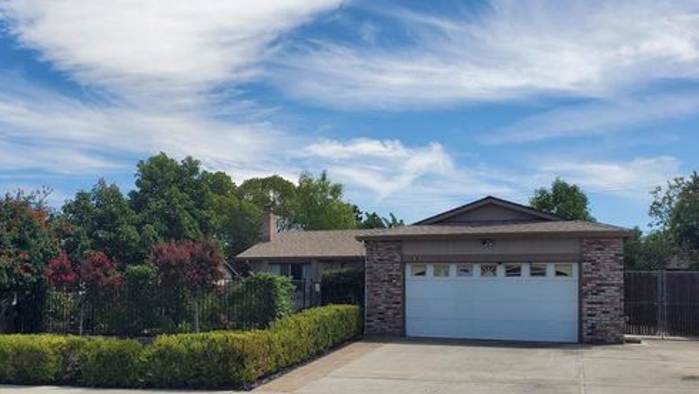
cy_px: 263
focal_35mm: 37
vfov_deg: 31.8
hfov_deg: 53.9
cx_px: 310
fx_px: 686
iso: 50
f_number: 2.4
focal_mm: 4.3
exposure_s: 1/2308
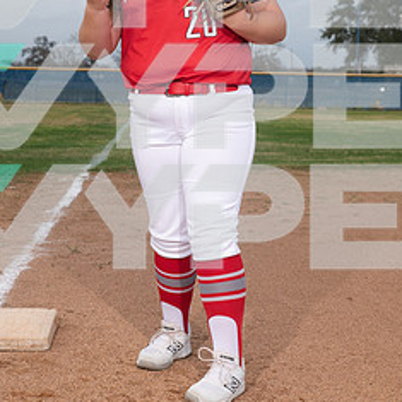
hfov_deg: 23.0
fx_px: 985
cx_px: 174
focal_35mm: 75
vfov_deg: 22.8
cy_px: 98
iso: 200
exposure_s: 1/400
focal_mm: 46
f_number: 6.3
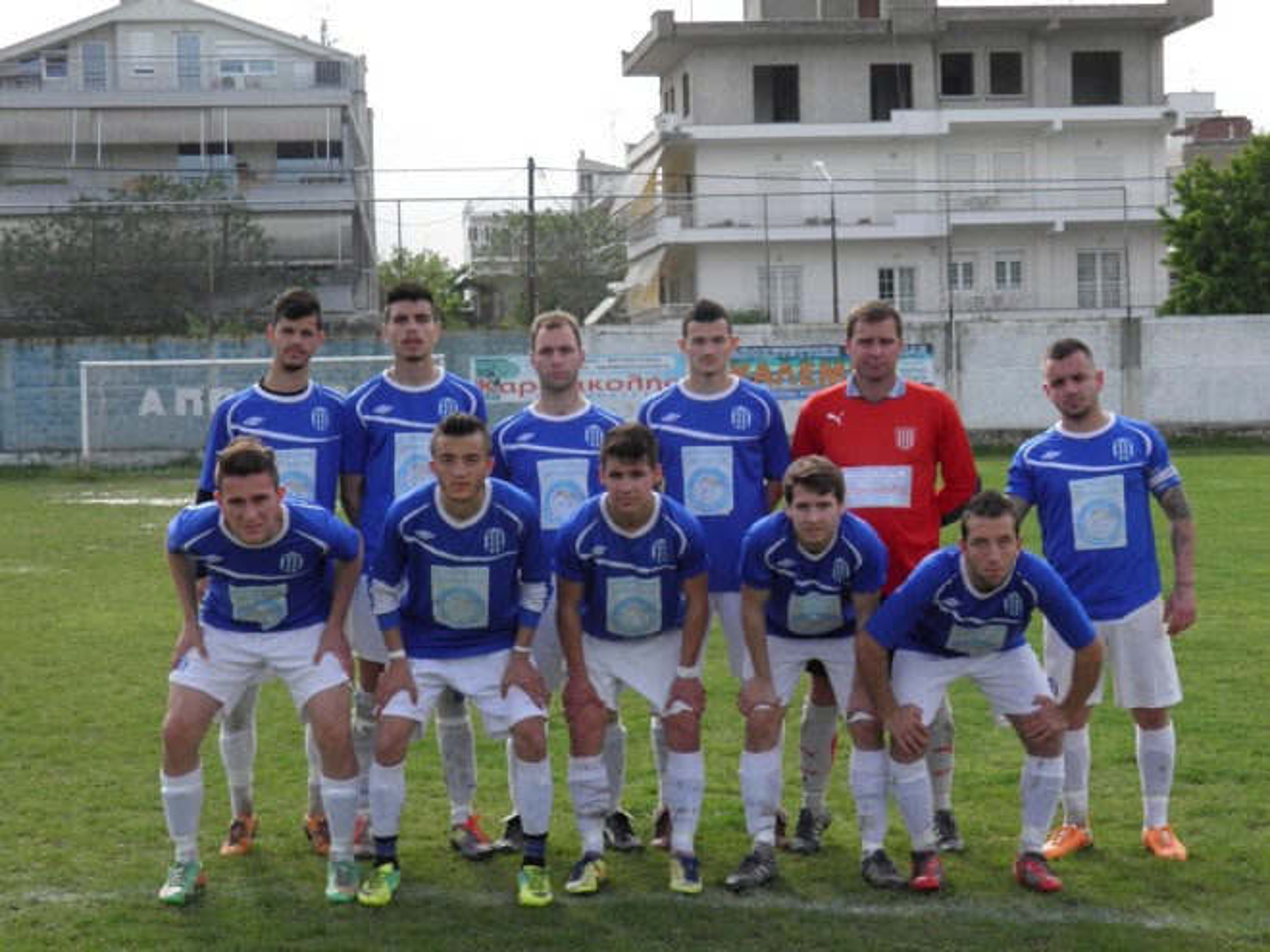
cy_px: 476
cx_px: 635
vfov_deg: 23.7
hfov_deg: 31.2
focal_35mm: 62
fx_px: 2275
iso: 50
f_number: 6
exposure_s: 1/160
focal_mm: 11.2
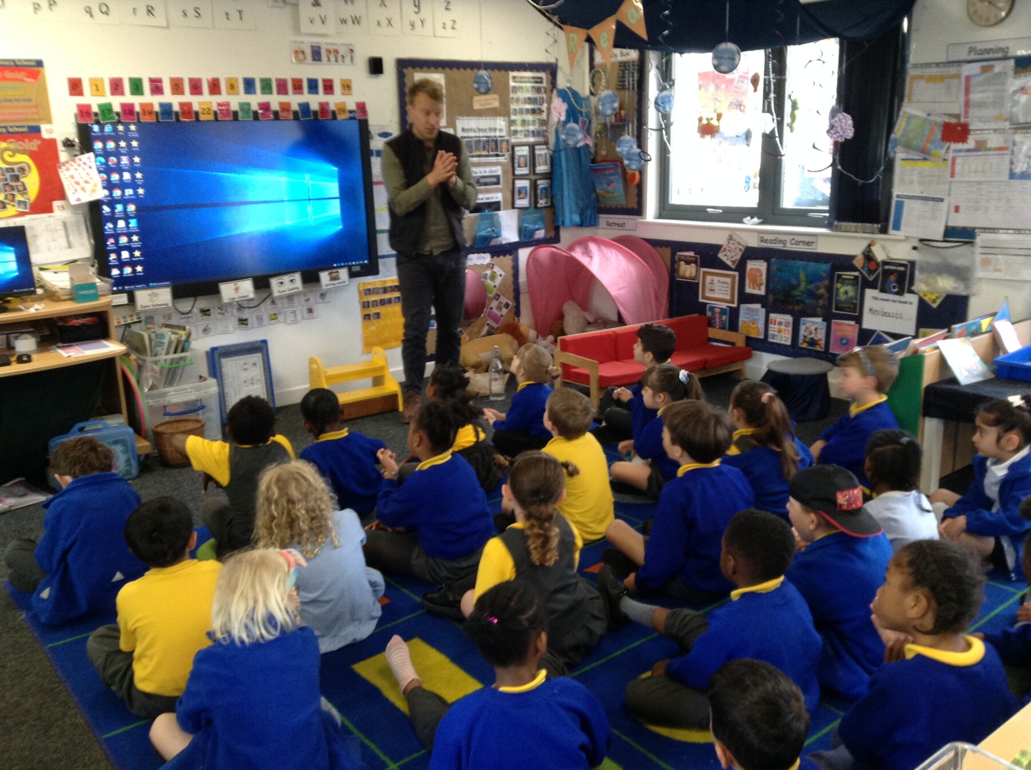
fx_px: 981
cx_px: 516
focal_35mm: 33
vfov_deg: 42.8
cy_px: 385
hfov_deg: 55.4
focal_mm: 3.3
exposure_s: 1/24
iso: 80
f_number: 2.4
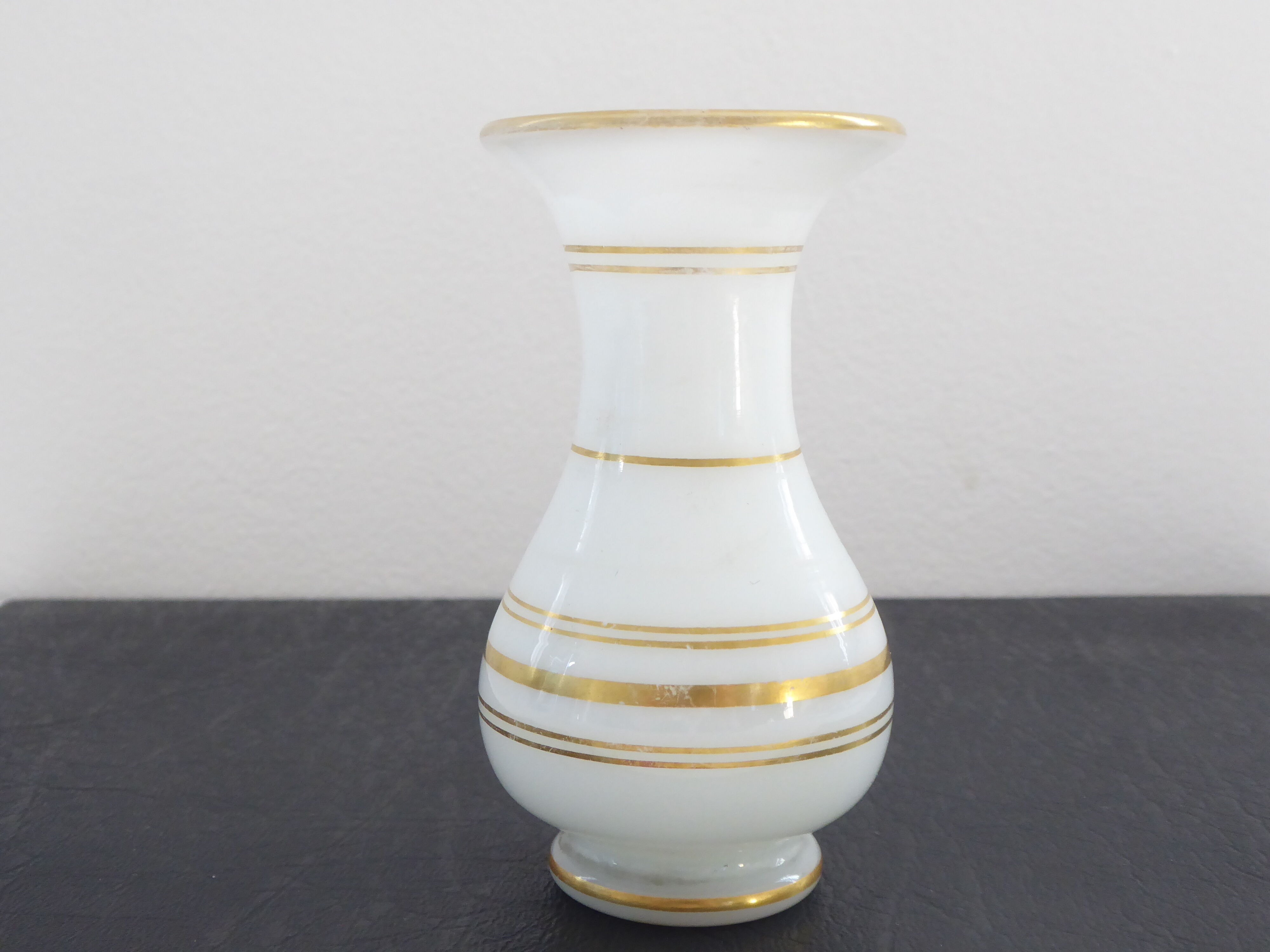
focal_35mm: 49
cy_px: 476
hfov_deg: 38.9
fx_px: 1798
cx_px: 635
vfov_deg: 29.7
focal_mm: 8.4
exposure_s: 1/40
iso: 400
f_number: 4
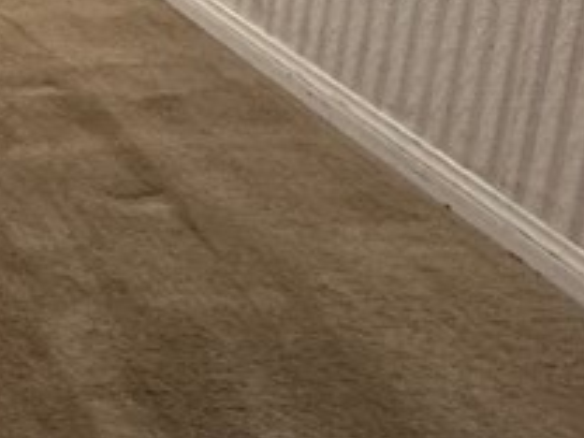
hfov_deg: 18.8
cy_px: -334
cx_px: -559
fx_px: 1164
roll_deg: +2.3
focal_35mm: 69
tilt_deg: -11.7
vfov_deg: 17.5
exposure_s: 1/60
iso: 400
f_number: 2.2
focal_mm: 2.22
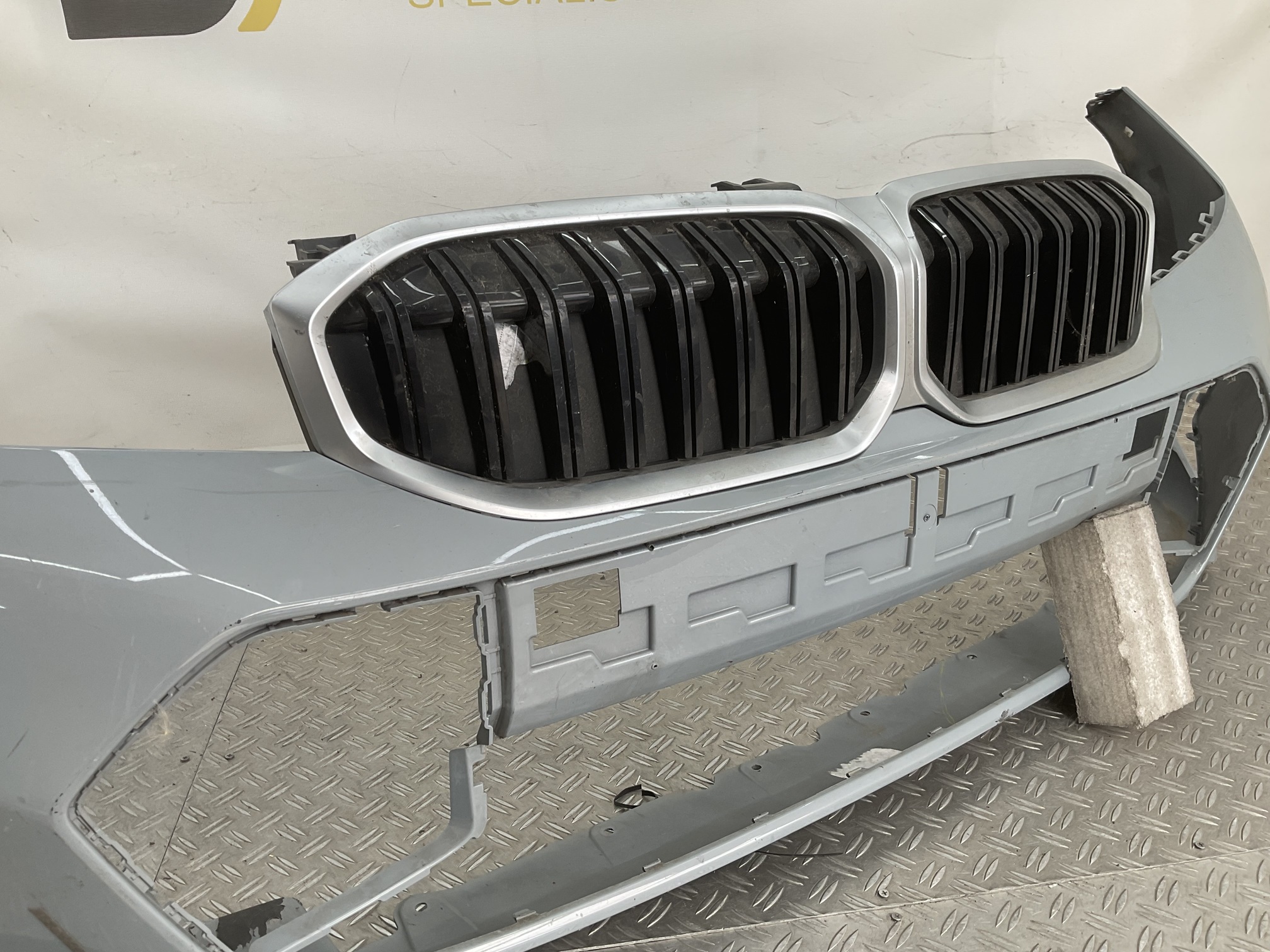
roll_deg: +0.4
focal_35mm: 29
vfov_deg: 48.2
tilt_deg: -21.5
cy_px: 476
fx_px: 1064
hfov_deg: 61.7
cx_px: 635
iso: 16
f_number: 1.8
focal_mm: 3
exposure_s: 1/158
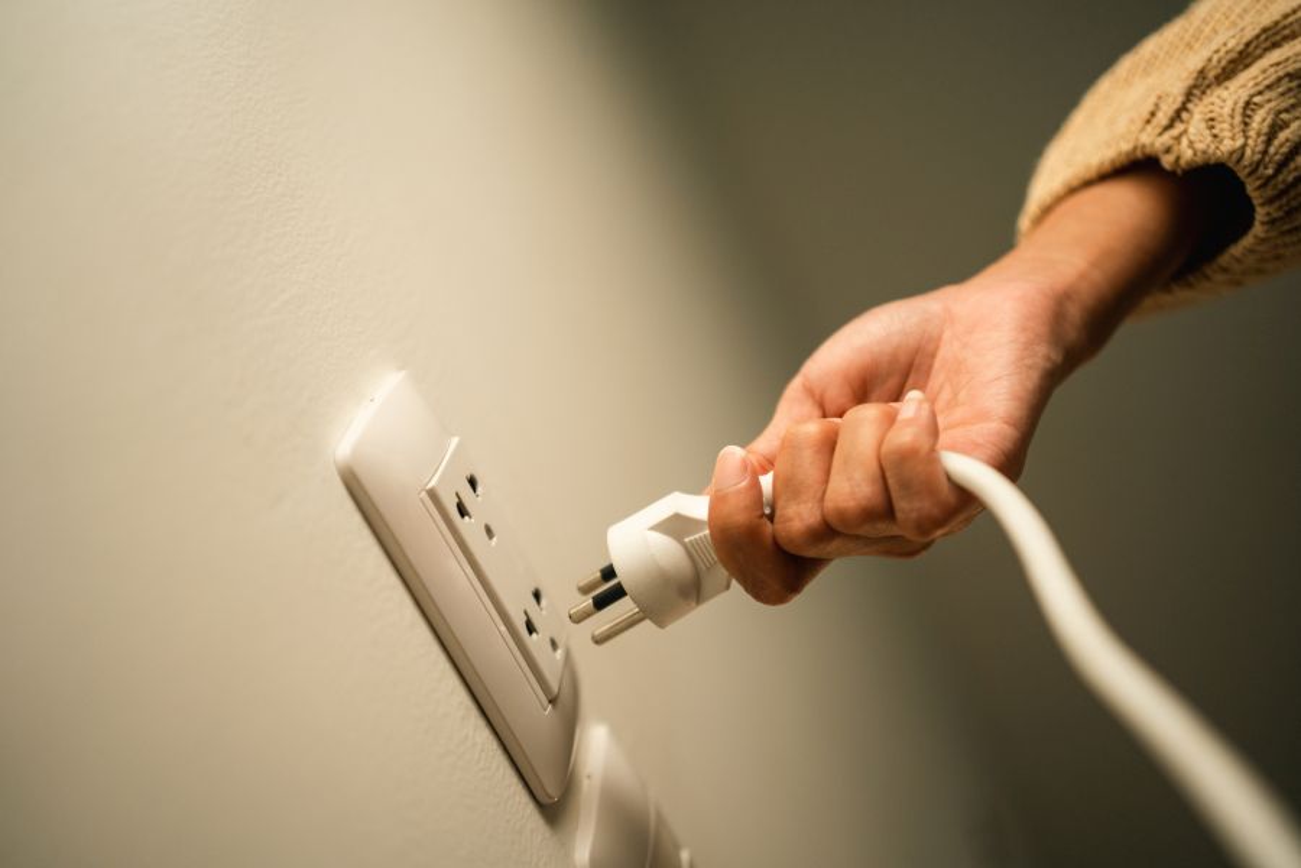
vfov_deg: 37.9
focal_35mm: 35
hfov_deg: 54.4
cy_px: 434
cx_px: 650
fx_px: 1265
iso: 800
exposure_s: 1/250
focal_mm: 35
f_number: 2
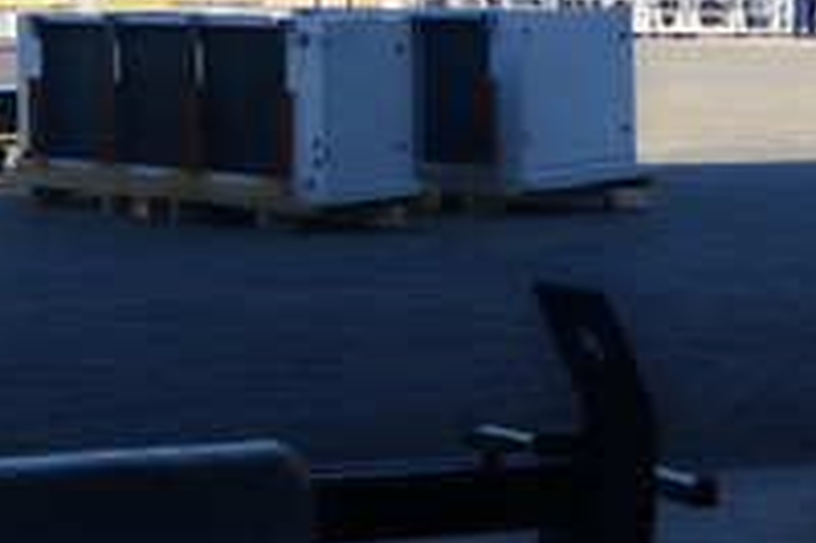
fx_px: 3714
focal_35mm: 164
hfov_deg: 12.5
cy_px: -116
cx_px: 155
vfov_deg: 8.3
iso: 50
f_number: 2
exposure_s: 1/1543
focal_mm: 7.06
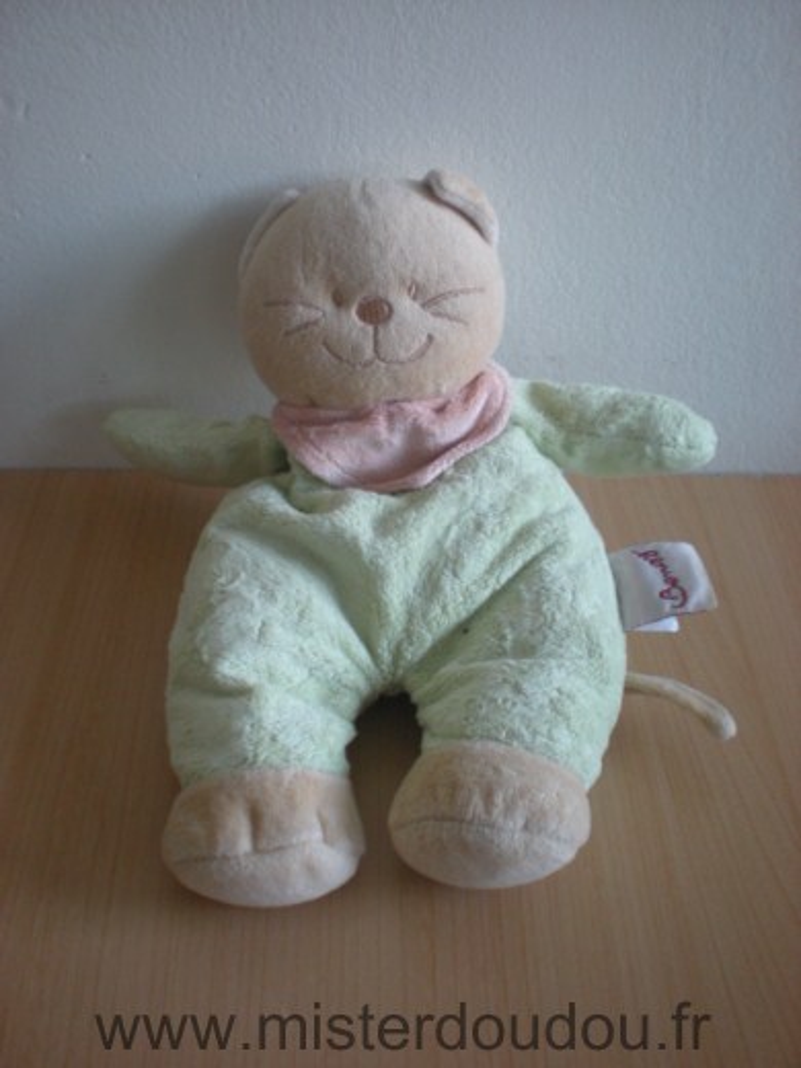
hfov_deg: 37.7
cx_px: 400
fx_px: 1172
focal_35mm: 38
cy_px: 534
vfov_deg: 49.0
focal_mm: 6.3
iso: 200
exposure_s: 1/30.2
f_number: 3.1
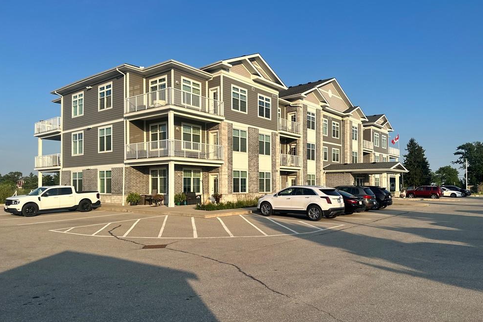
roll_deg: -0.3
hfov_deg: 69.4
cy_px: 177
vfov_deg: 49.5
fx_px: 349
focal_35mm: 26
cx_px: 242
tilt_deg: +1.0
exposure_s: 1/4184
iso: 80
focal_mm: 6.86
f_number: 1.78
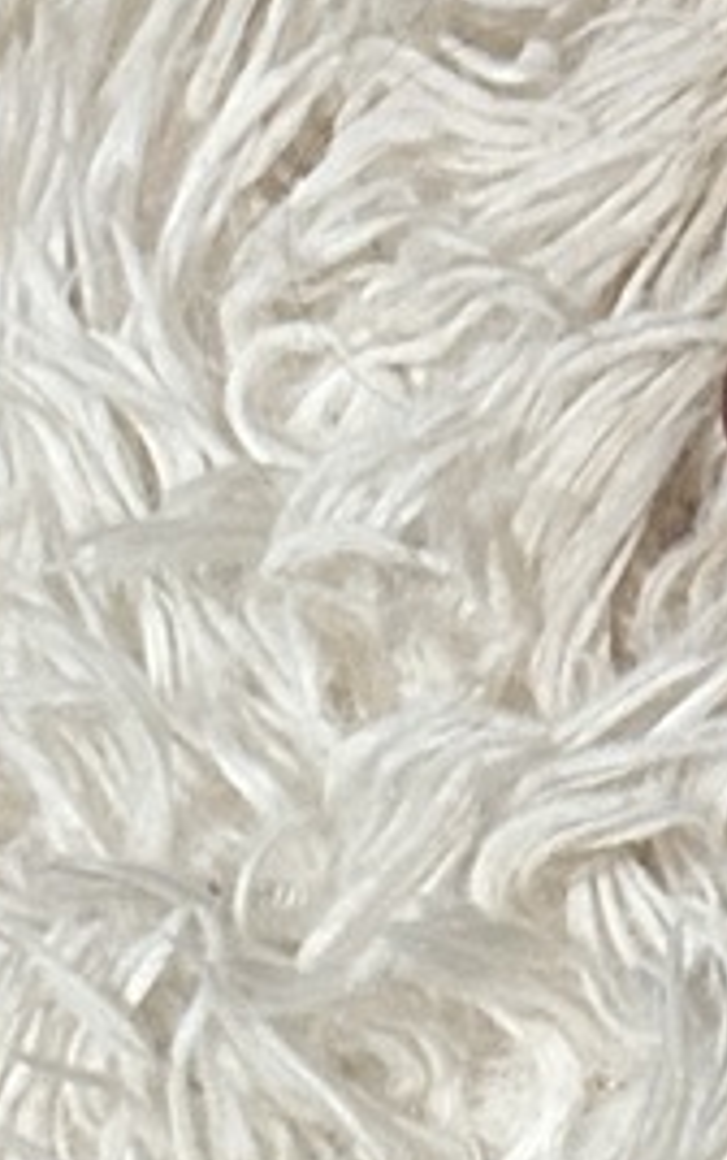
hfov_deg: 9.0
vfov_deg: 12.2
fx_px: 4334
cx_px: 1476
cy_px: 2785
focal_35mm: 137
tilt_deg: -71.7
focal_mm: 5.7
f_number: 1.5
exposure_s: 1/60
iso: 500
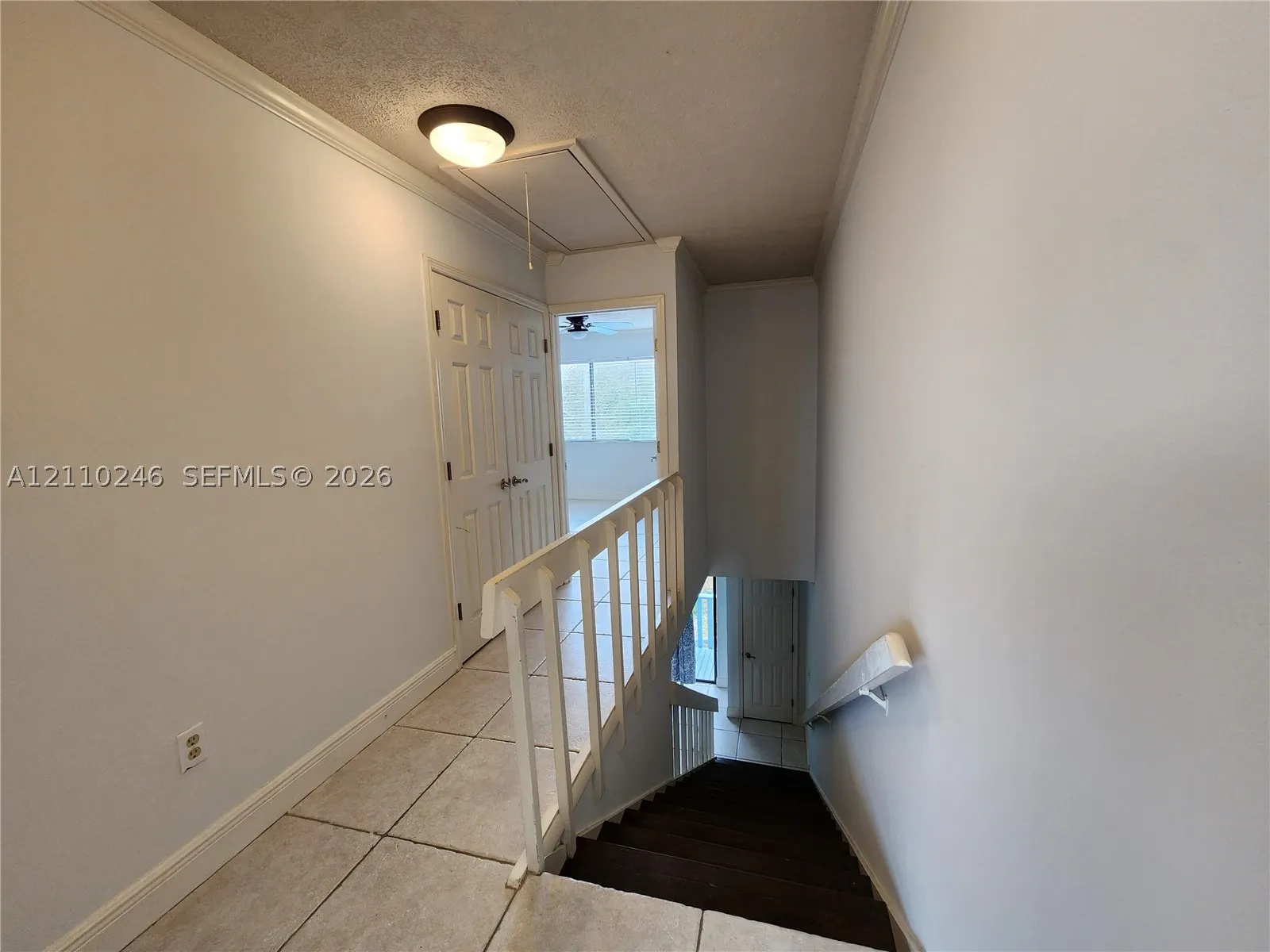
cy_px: 476
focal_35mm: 13
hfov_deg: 106.2
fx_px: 477
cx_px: 635
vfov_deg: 89.9
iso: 125
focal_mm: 2.2
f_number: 2.2
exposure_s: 1/60
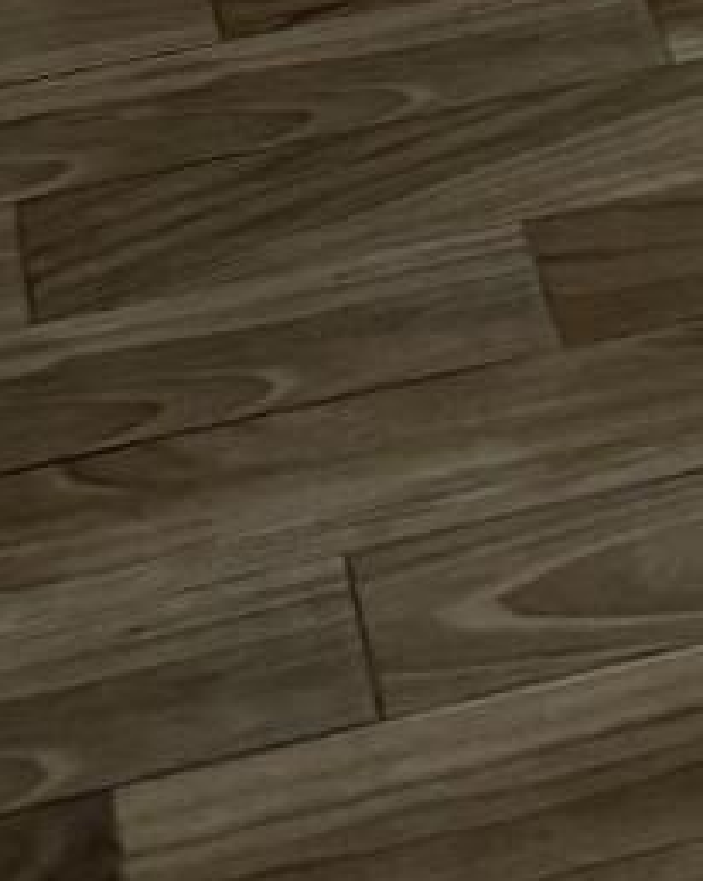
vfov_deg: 8.4
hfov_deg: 7.5
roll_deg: +0.6
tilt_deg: -9.0
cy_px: -1711
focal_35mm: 197
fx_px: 5130
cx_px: 1515
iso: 125
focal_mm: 5.96
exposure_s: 1/60
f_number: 1.6
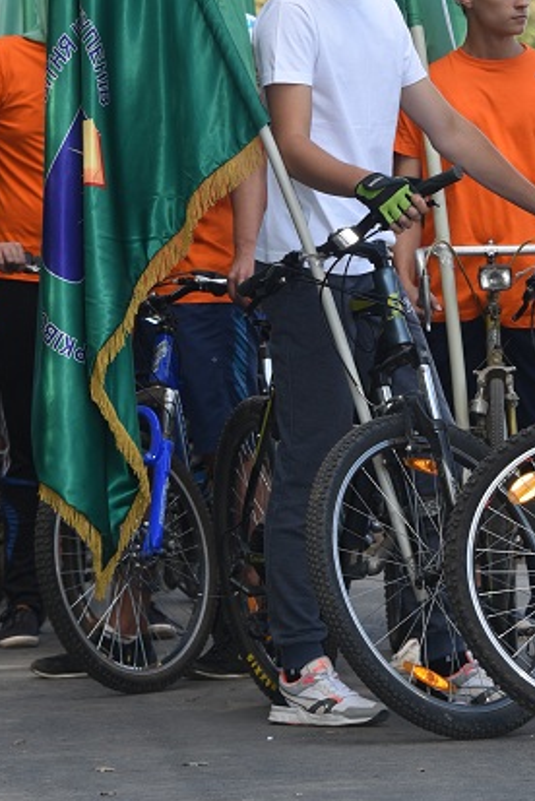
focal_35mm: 273
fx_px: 6075
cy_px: 96
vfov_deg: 7.5
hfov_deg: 5.0
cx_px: 282
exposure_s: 1/200
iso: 320
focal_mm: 125
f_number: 7.1
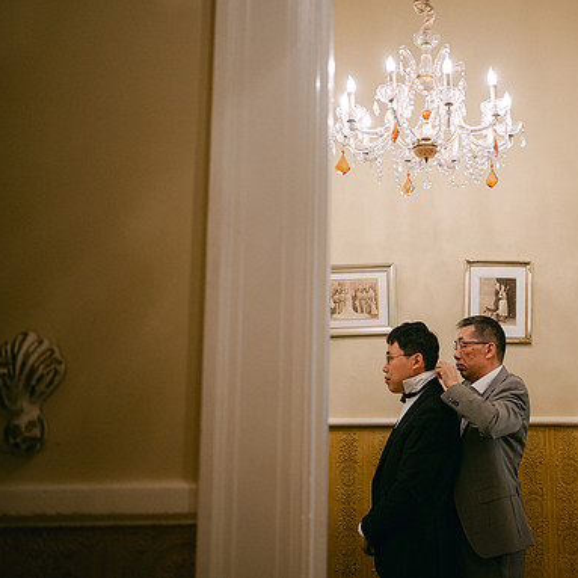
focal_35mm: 36
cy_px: 288
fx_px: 680
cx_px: 435
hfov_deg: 44.5
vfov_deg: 46.0
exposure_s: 1/125
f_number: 2.8
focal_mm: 28
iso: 1000
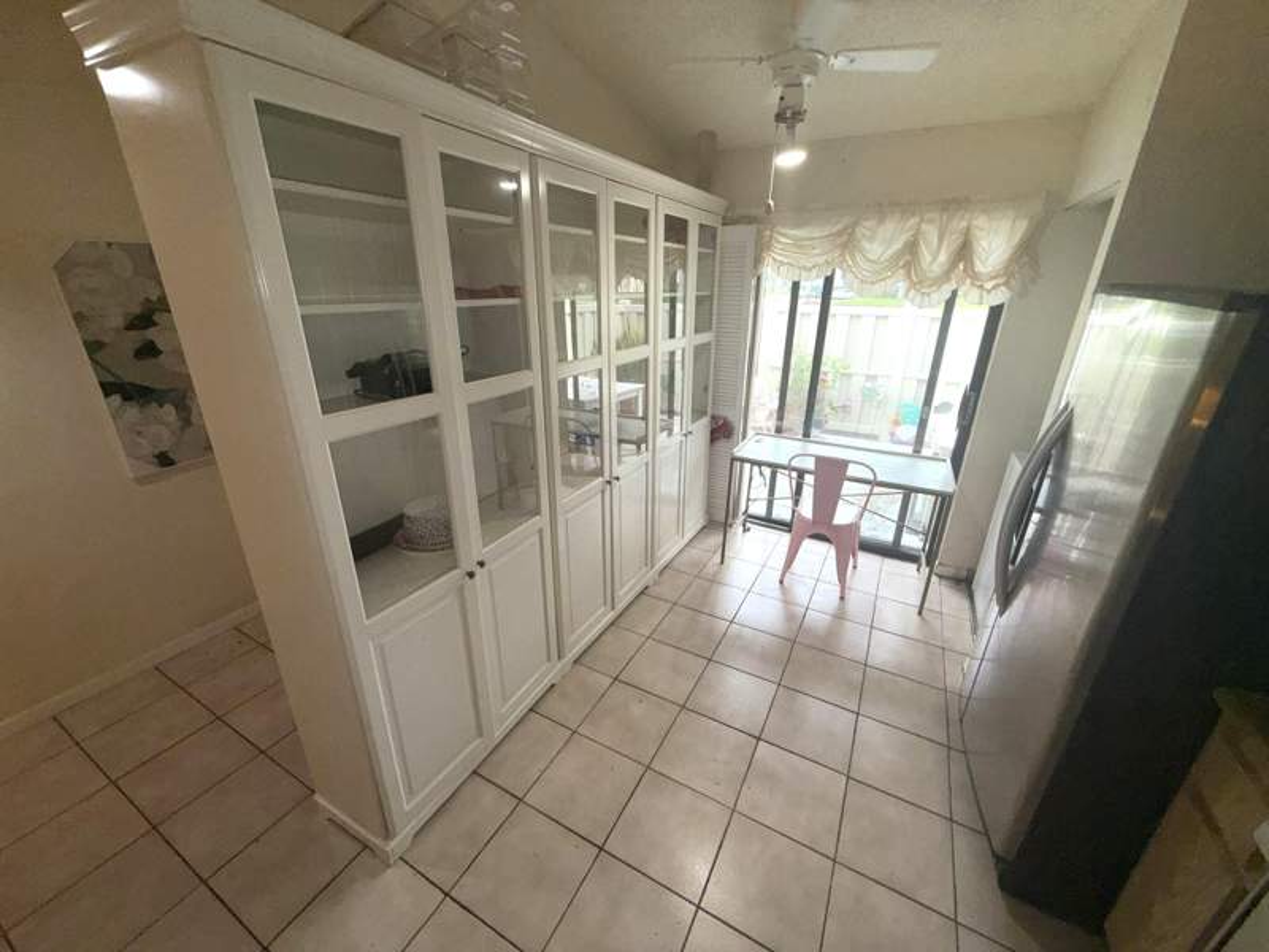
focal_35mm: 14
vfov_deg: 85.7
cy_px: 476
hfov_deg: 102.1
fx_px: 513
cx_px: 634
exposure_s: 1/122
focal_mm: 2.22
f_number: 2.2
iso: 40
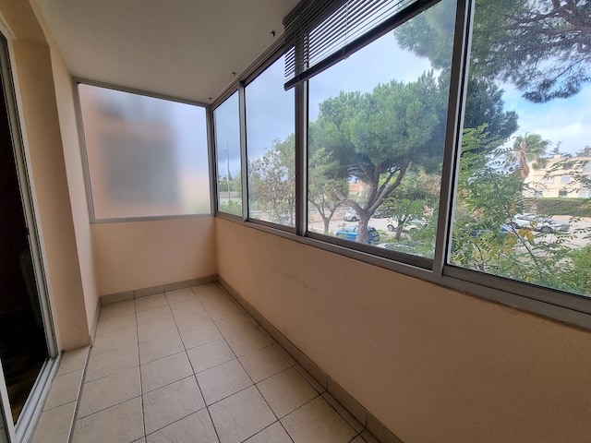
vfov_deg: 89.9
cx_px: 296
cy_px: 222
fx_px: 222
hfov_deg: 106.2
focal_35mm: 13
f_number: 2.2
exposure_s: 1/246
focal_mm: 2.2
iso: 50
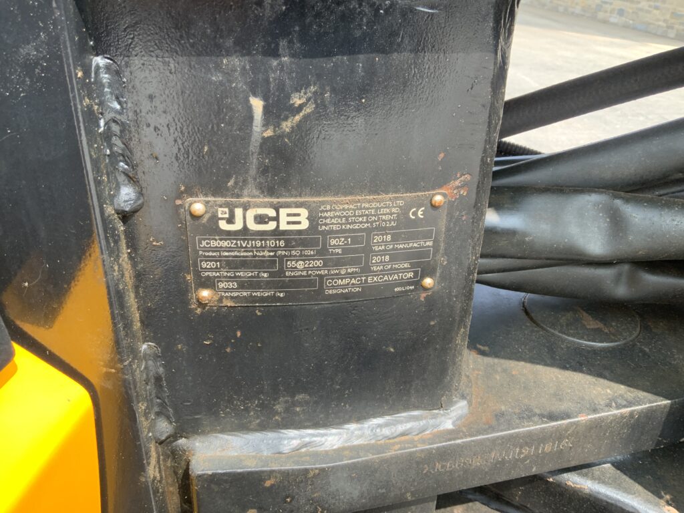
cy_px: 256
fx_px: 573
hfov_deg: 61.7
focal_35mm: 29
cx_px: 342
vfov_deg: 48.2
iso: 20
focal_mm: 3
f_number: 1.8
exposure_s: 1/122
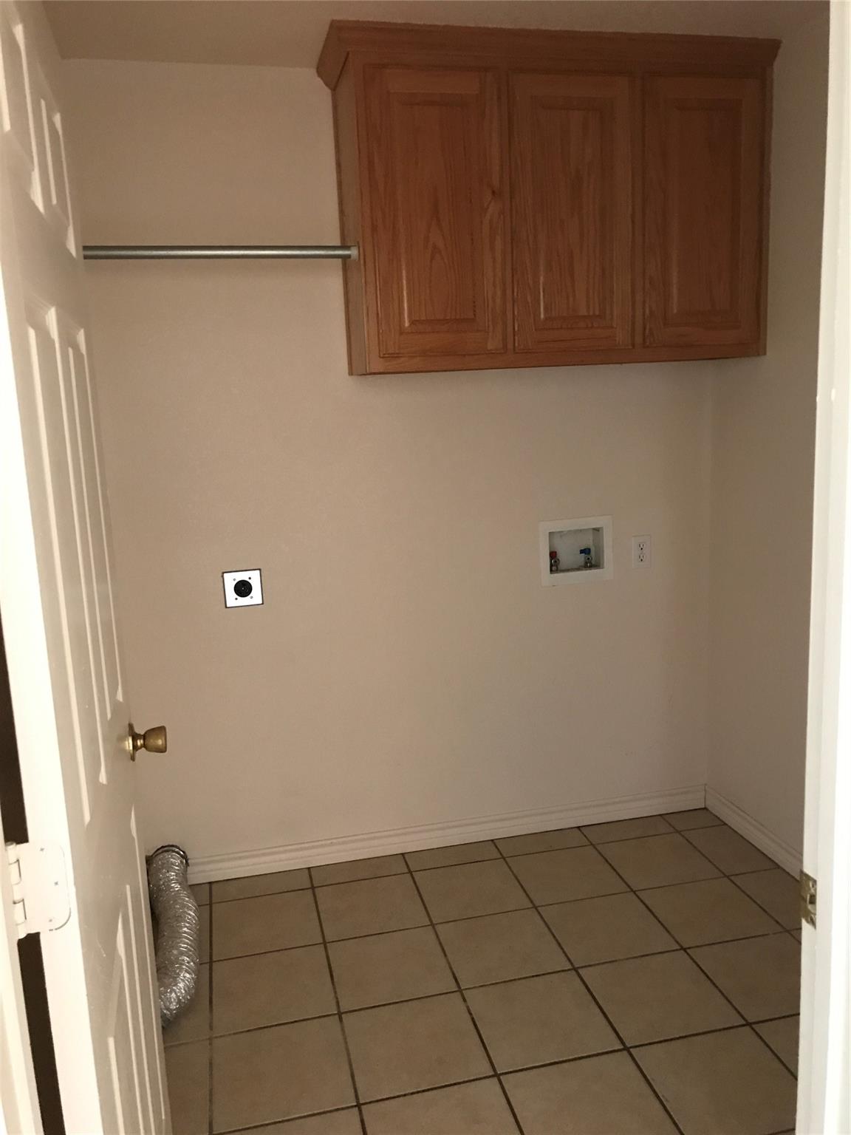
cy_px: 568
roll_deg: +2.5
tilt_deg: -11.2
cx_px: 426
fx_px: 918
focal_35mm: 28
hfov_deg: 49.7
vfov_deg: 63.4
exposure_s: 1/6
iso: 100
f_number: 1.8
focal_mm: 3.99
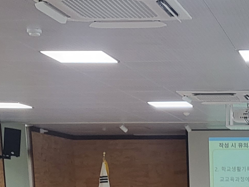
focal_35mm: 107
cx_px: 321
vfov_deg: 12.4
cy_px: 359
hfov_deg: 17.3
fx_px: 770
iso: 160
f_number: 1.8
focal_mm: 4.25
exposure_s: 1/120
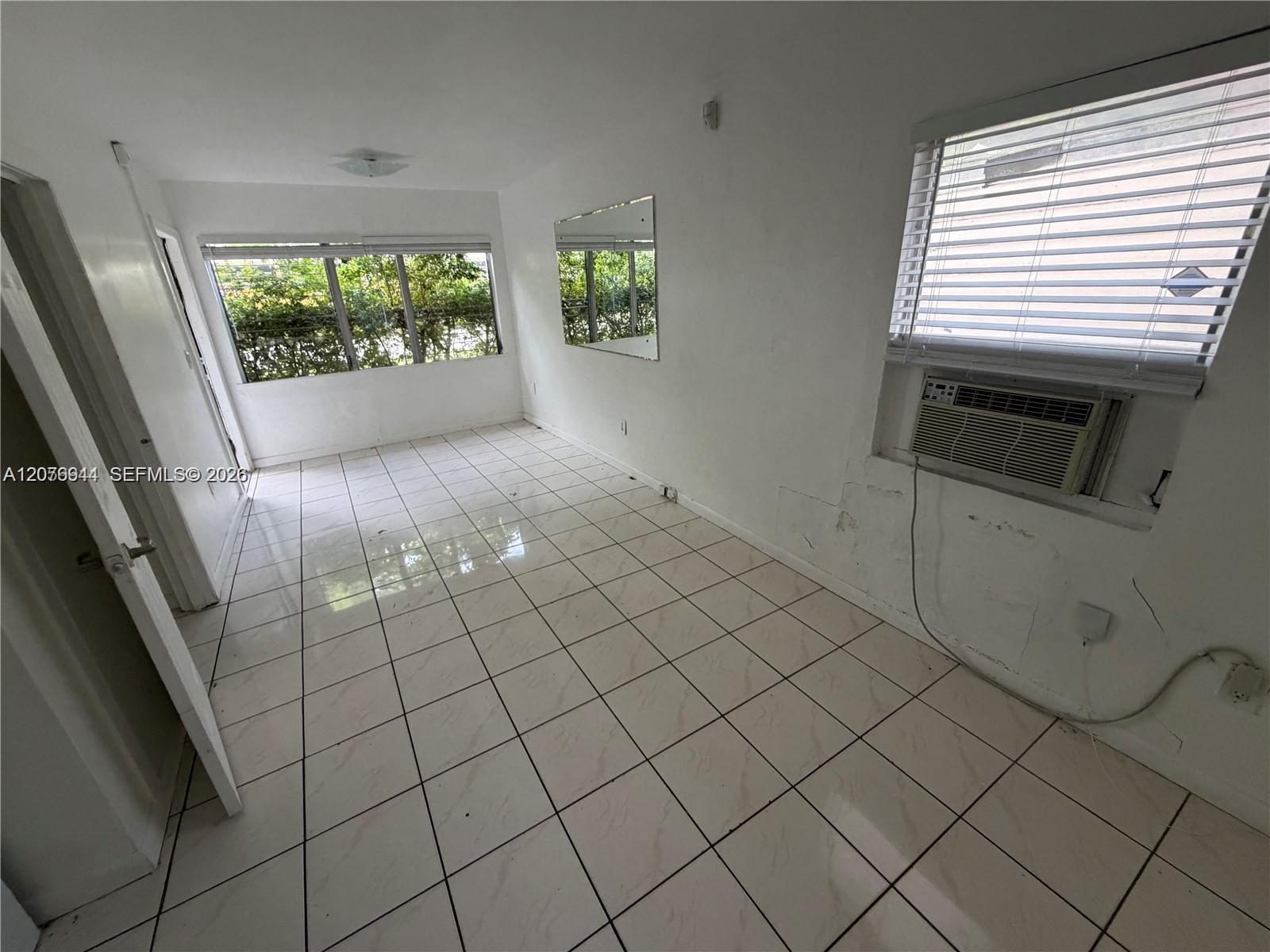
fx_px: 514
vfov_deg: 85.7
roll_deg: +2.7
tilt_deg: -19.8
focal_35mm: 14
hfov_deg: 102.1
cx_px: 635
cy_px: 476
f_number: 2.2
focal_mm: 2.22
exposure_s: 1/121
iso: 320
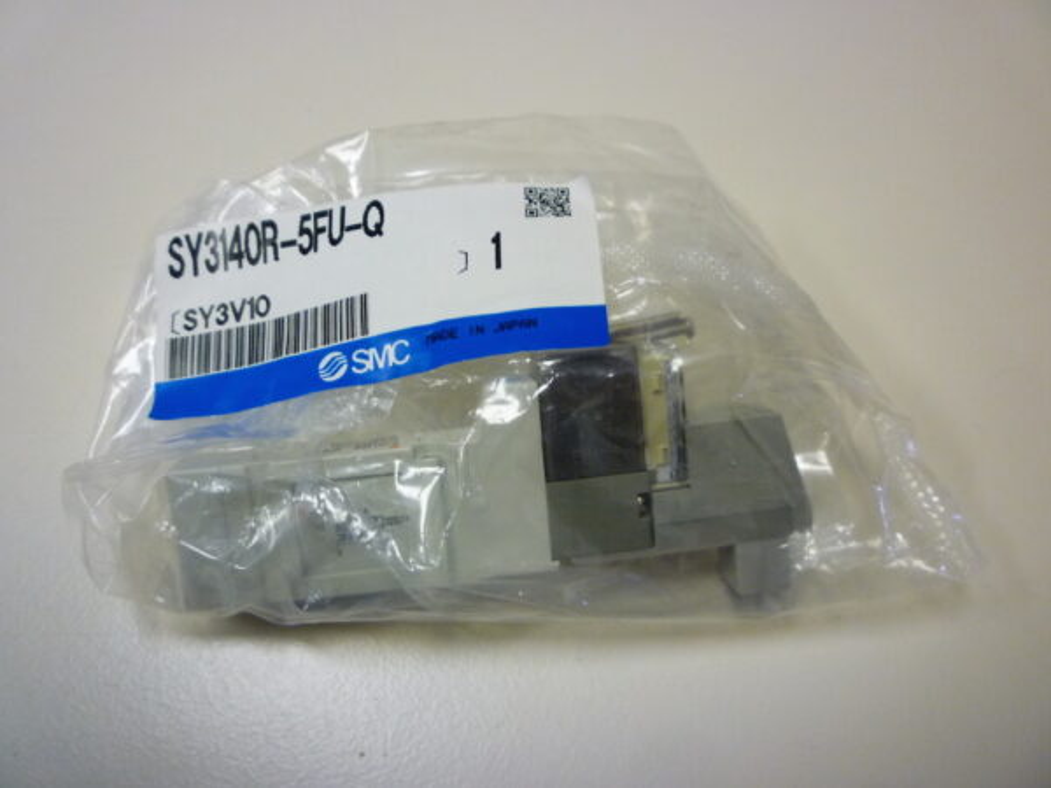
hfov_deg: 61.7
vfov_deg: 48.2
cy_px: 394
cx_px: 526
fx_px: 880
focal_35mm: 29
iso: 320
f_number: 3.3
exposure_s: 1/30
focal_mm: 5.2
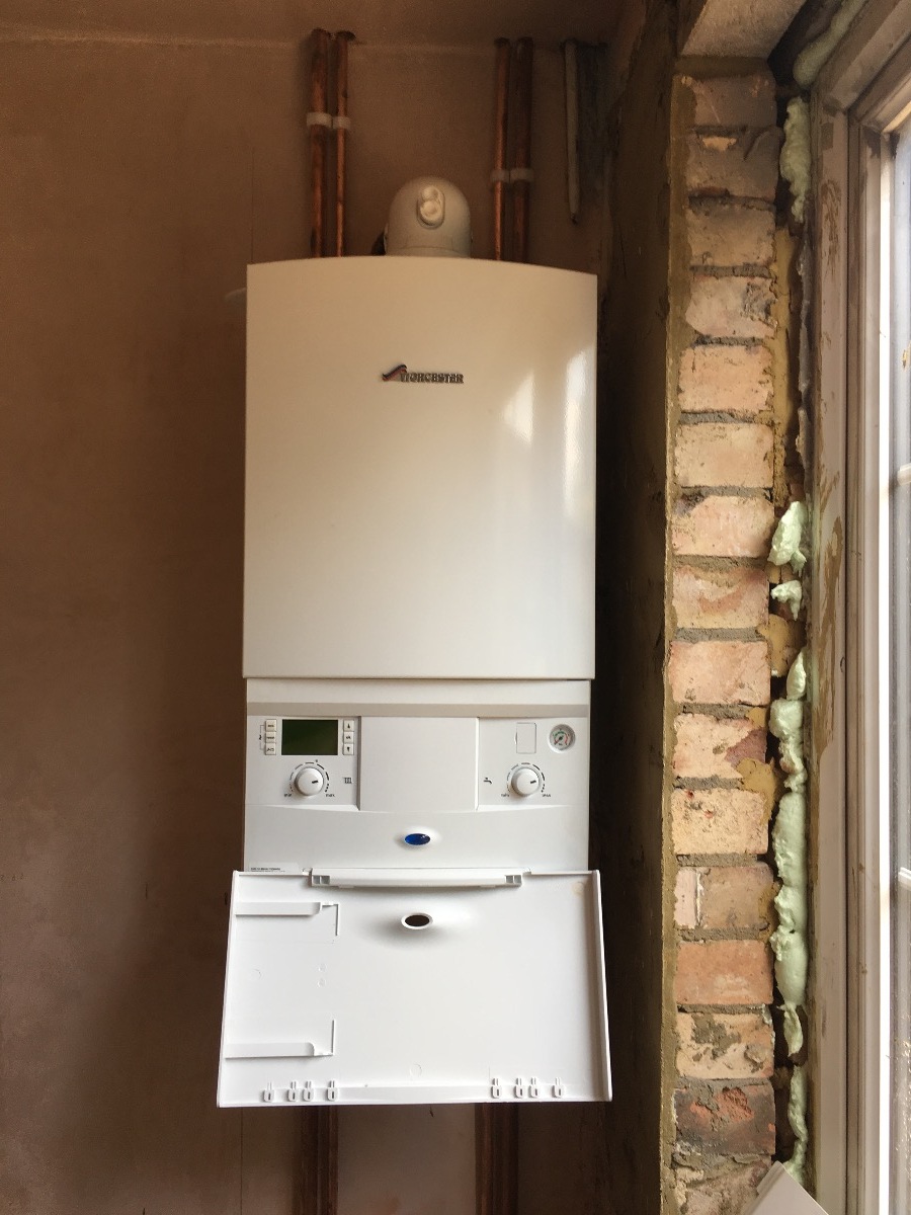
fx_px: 1018
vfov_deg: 61.7
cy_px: 608
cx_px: 456
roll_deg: -0.4
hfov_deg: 48.2
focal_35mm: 29
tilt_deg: +2.5
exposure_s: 1/50
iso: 25
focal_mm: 4.15
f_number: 2.2
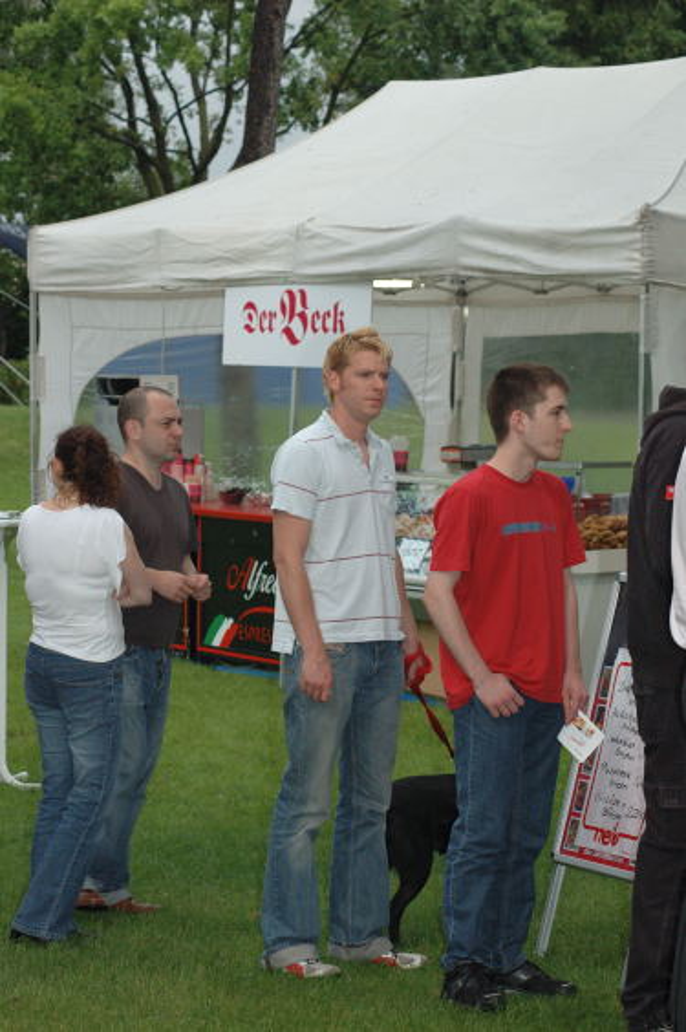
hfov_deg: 11.4
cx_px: 343
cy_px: 516
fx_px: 3436
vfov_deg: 17.1
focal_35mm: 120
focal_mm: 80
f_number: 8
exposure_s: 1/250
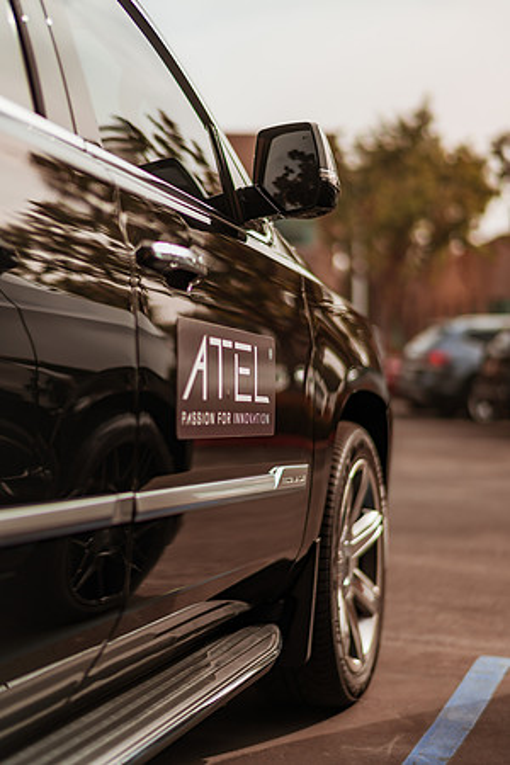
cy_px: 382
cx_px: 255
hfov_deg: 23.4
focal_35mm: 58
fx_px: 1232
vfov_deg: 34.5
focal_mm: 58
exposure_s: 1/6400
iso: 100
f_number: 1.4
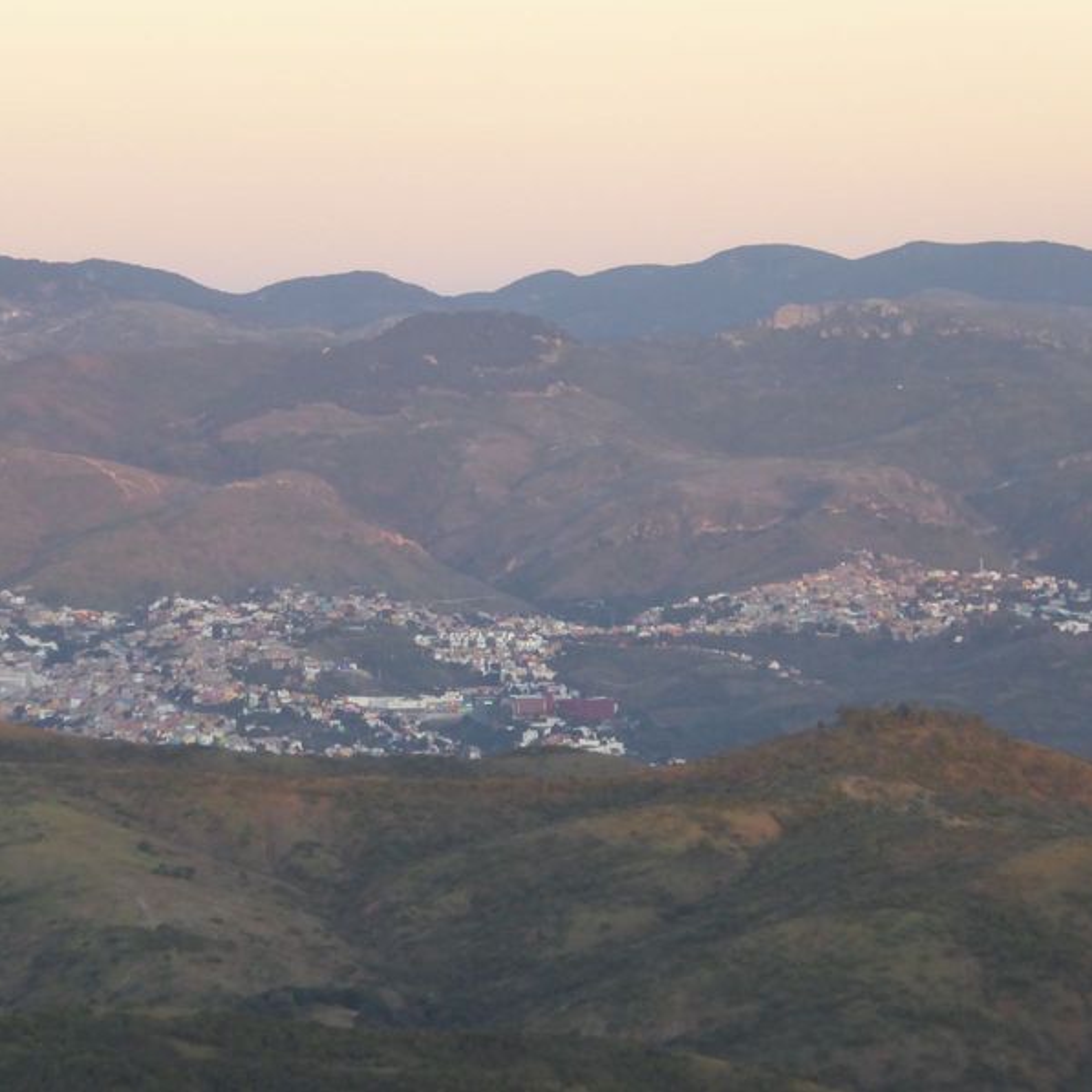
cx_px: 379
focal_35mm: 282
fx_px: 10065
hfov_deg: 6.2
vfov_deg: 6.2
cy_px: 545
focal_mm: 38.4
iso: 320
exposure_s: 1/80
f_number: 5.6
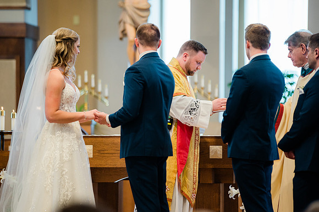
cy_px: 106
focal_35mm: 208
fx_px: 1840
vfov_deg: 6.6
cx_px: 160
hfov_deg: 9.9
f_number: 2.8
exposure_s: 1/250
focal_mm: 200
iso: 1000
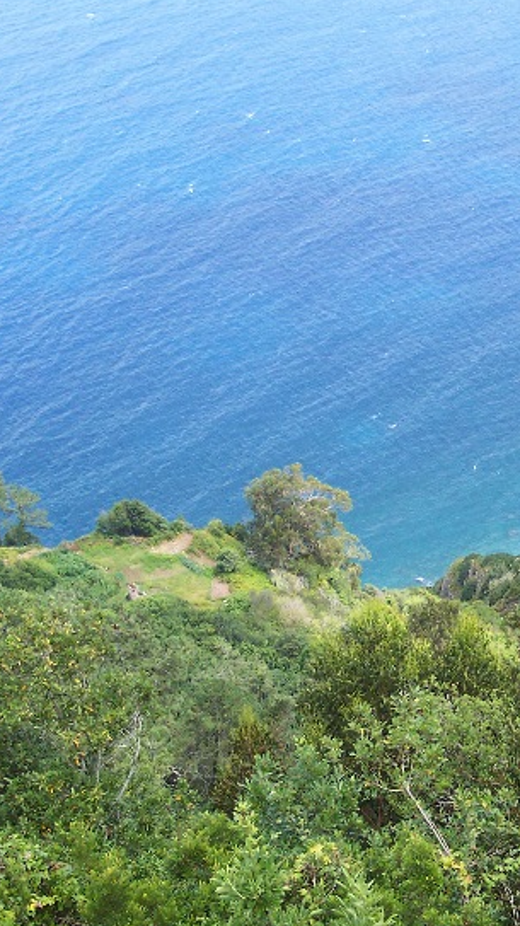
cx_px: 467
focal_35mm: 61
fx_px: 1497
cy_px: 484
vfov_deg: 34.4
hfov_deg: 19.4
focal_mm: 8
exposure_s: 1/500
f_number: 2.8
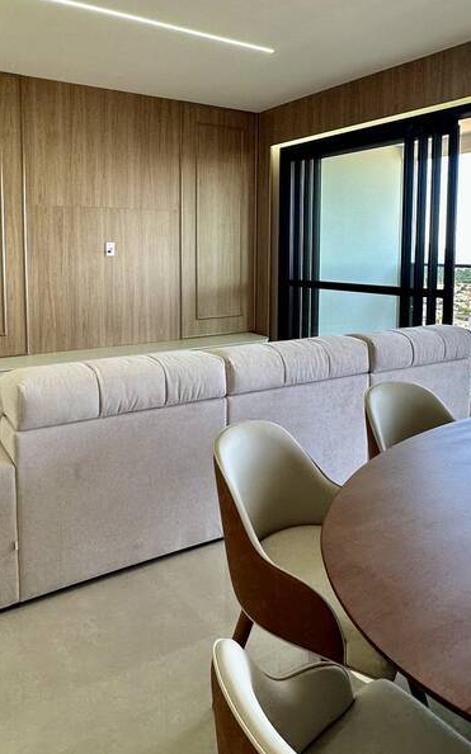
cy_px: 291
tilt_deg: -3.4
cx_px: 185
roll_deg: -0.9
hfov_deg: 45.7
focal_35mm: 27
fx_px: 555
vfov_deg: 67.5
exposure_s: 1/120
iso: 100
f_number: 2.2
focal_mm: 2.22
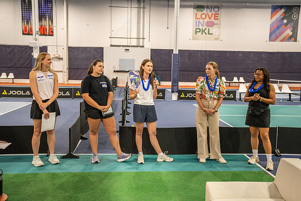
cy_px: 100
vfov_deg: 34.2
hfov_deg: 49.5
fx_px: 326
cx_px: 150
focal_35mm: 39
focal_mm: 39
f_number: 4.5
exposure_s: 1/200
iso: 3200
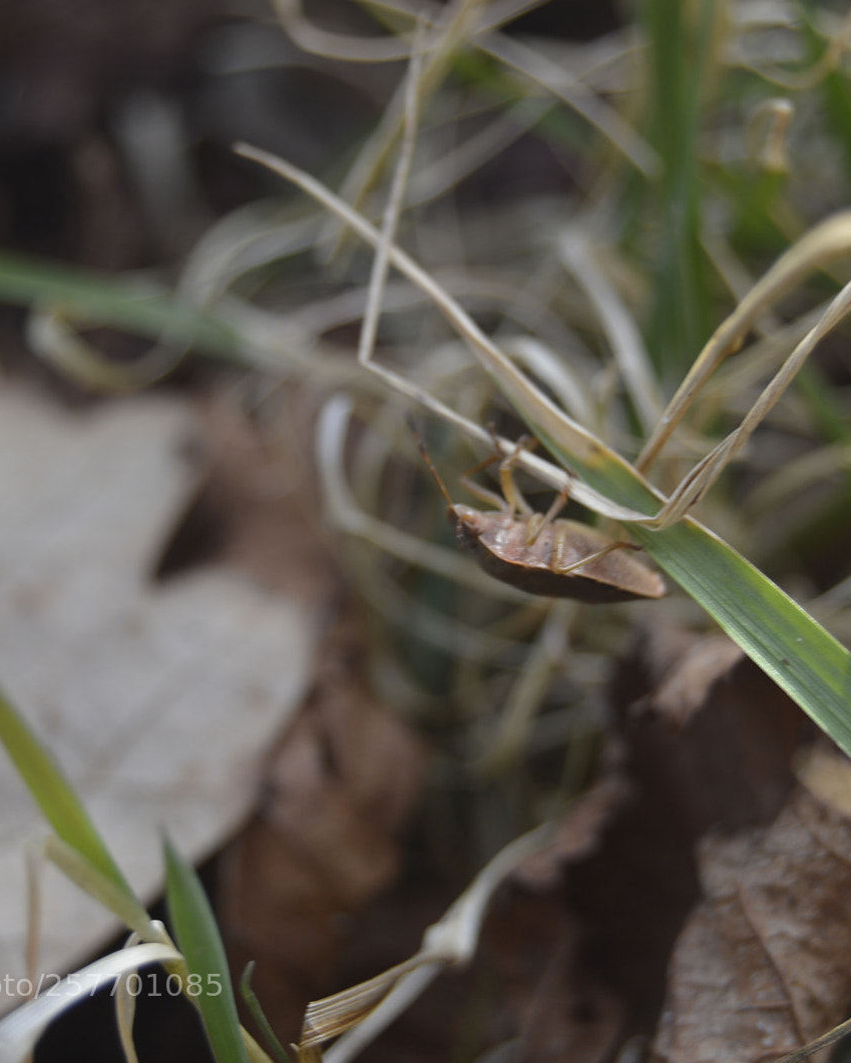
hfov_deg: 13.2
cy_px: 531
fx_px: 3674
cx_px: 500
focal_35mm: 117
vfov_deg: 16.5
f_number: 5.6
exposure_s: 1/125
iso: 125
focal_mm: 55
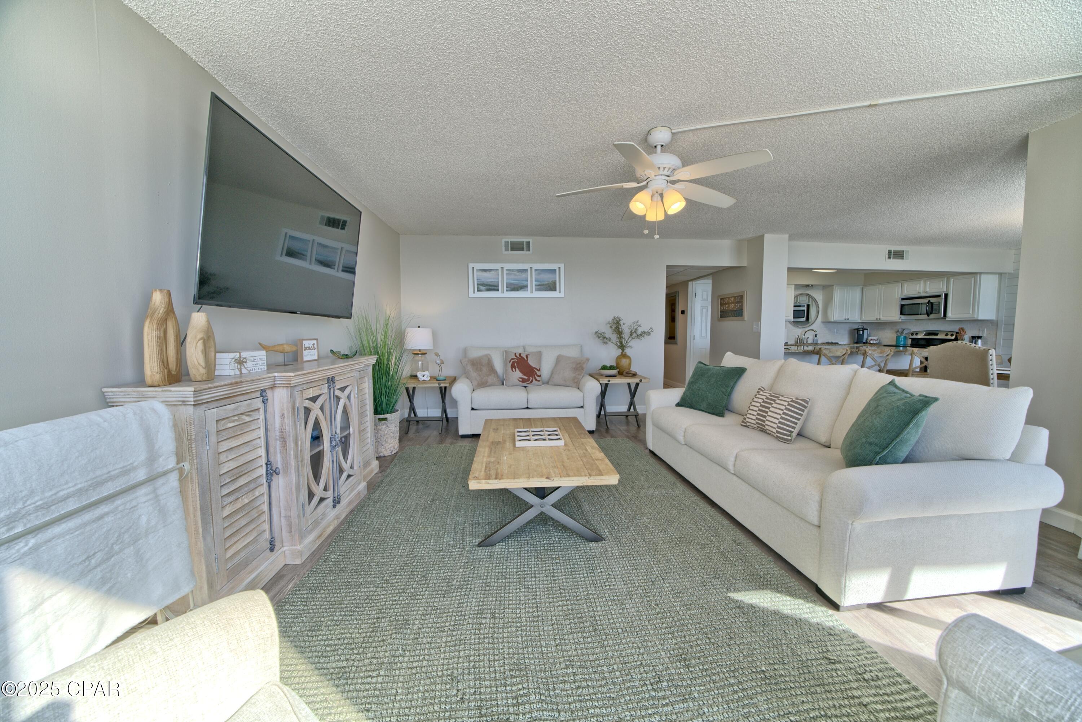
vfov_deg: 90.0
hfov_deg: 112.6
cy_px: 361
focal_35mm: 12
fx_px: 361
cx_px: 541
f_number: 8
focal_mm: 12
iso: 500
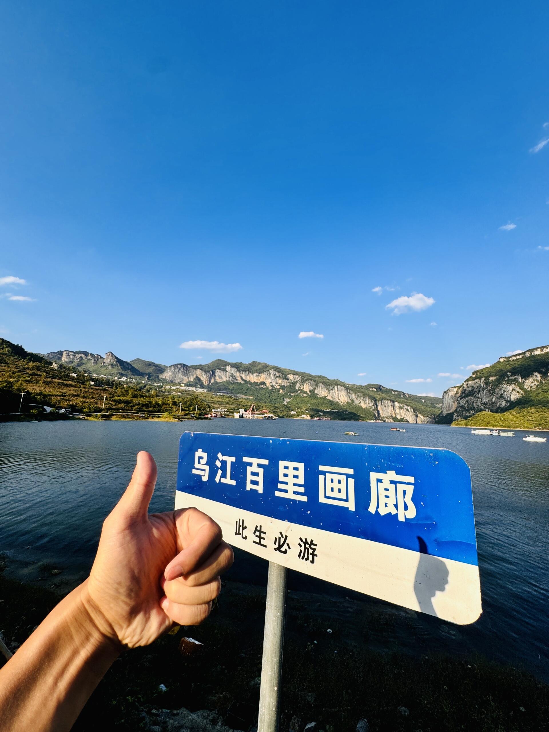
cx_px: 274
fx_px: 296
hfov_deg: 85.7
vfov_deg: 102.1
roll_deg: -2.1
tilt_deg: +9.5
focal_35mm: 14
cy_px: 366
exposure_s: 1/1880
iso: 50
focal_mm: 2.22
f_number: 2.2
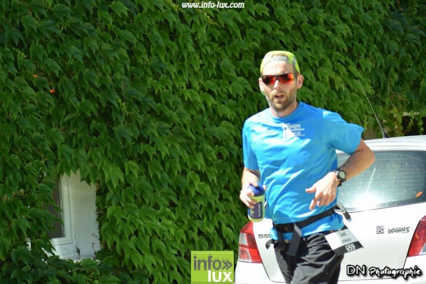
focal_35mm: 181
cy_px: 142
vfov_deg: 7.6
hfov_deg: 11.4
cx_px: 212
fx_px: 2142
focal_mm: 120
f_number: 5.6
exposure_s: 1/500
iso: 280
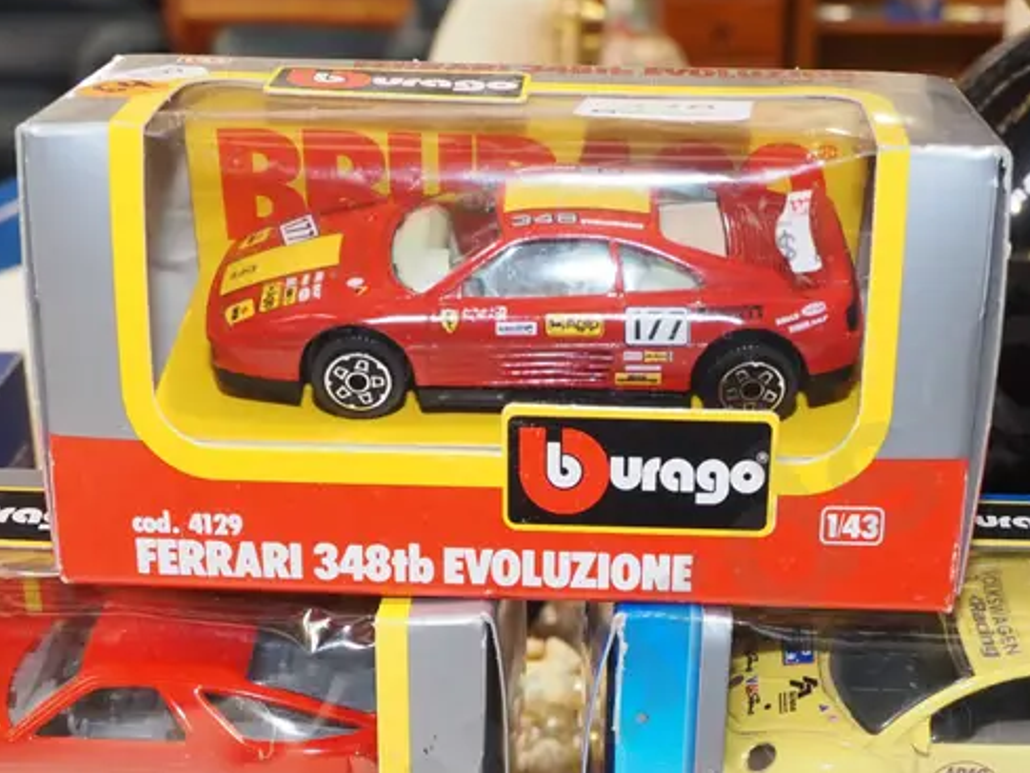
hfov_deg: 29.0
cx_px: 539
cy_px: 735
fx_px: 1994
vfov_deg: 21.3
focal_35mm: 67
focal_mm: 16
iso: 1000
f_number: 5.6
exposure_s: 1/60
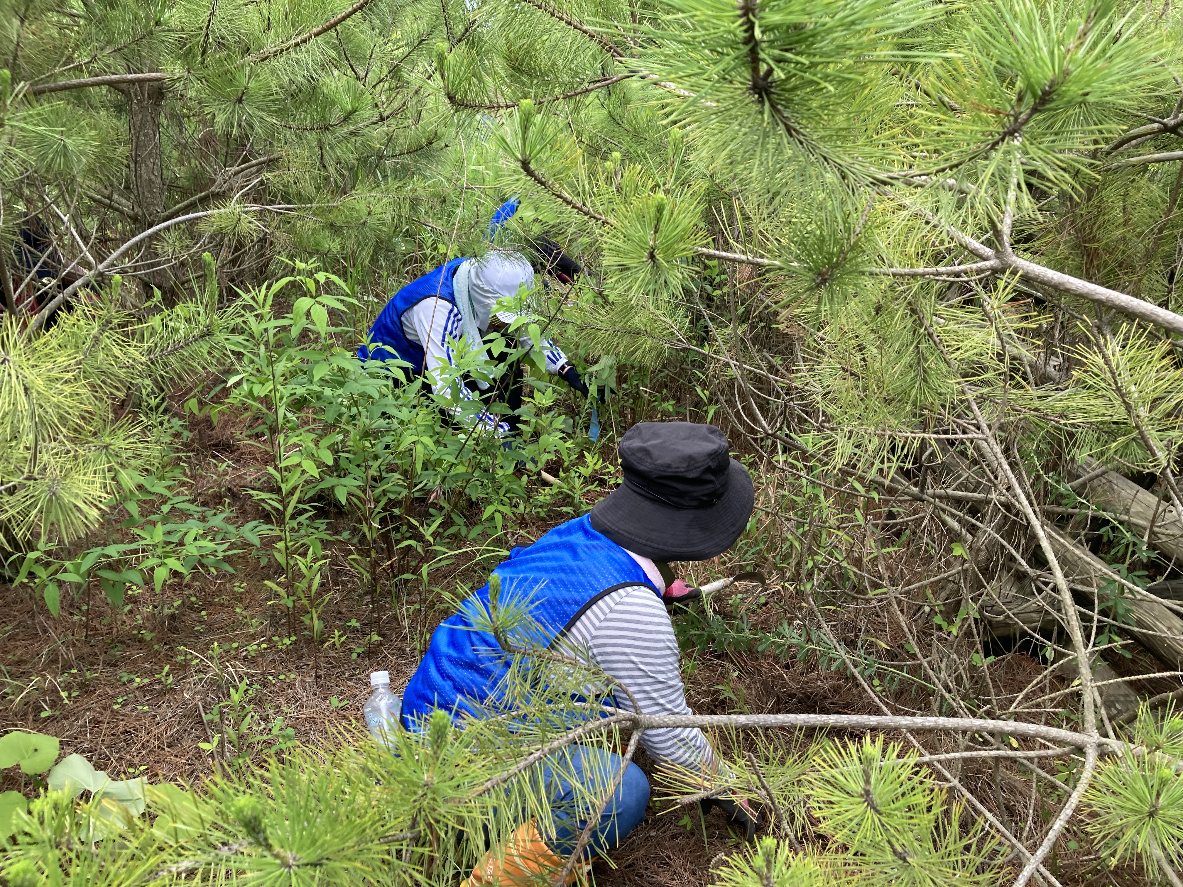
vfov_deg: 49.7
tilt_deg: -20.4
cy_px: 444
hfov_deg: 63.4
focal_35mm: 28
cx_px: 592
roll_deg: -1.3
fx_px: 957
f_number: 1.8
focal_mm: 3.99
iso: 32
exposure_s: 1/121
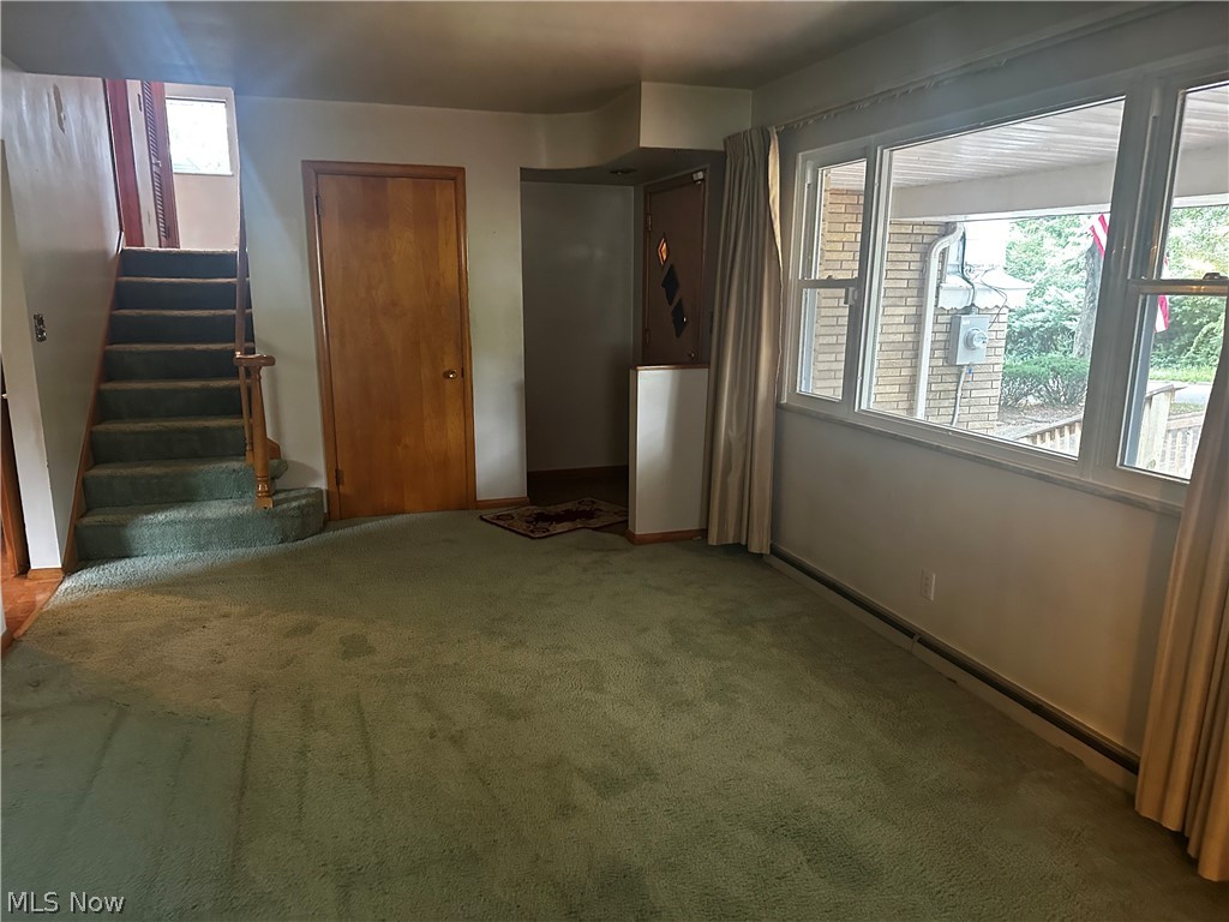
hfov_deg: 71.6
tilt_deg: -12.7
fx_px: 852
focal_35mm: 24
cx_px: 614
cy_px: 461
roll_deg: -0.5
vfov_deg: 56.8
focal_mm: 6.86
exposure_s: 1/40
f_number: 1.78
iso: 800
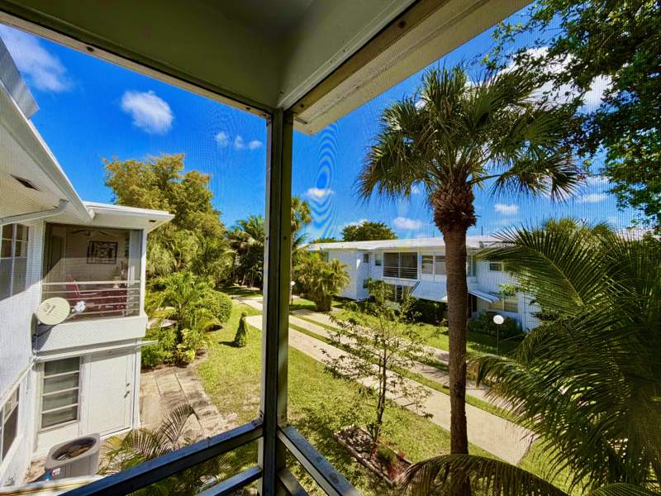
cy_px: 248
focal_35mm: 14
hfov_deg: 102.1
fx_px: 267
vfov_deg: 85.7
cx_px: 330
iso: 40
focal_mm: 2.22
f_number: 2.2
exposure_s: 1/770
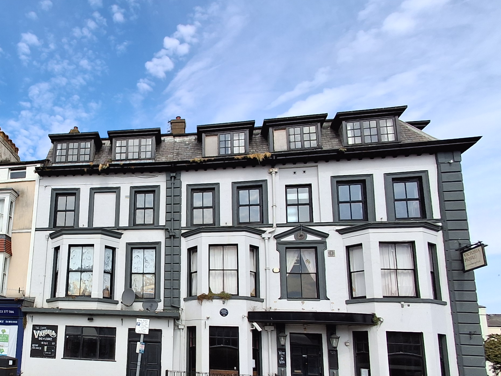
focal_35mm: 28
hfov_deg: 58.8
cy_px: 274
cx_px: 104
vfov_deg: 48.2
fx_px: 405
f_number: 2.2
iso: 40
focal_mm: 1.64
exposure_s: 1/881
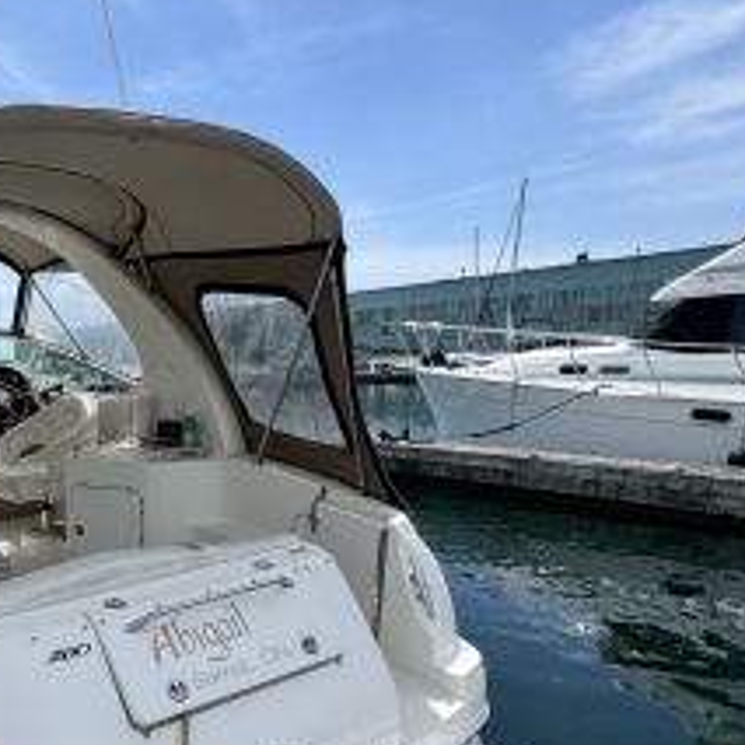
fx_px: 755
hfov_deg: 47.9
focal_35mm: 31
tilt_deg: -15.3
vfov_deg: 50.7
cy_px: 542
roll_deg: +1.9
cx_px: 96
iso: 50
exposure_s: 1/2770
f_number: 2.2
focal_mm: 2.22
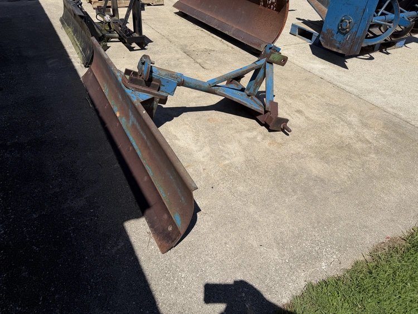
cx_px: 209
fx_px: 290
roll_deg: -2.8
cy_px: 157
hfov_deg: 71.6
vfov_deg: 56.8
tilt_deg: -36.9
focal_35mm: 24
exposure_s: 1/7353
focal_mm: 6.76
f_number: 1.78
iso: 80
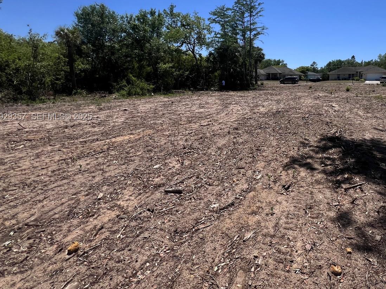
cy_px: 117
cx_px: 264
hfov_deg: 81.2
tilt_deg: -9.3
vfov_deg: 68.1
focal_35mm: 19
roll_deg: +0.6
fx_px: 212
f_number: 1.8
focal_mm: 1.57
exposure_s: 1/3922
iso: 40
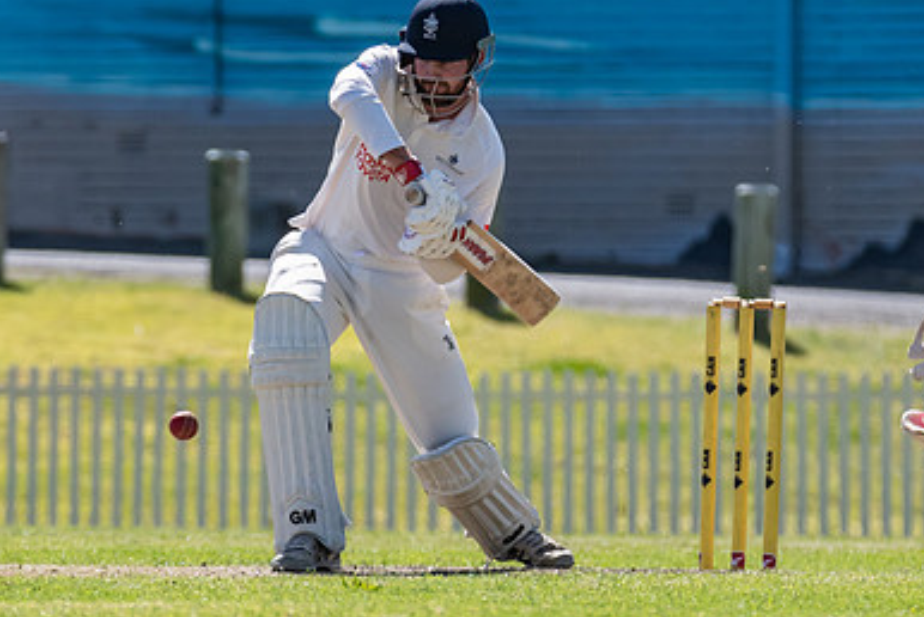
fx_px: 26070
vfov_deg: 1.4
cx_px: 391
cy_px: 337
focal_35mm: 1015
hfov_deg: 2.0
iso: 640
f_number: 7.1
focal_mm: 360
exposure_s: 1/2500
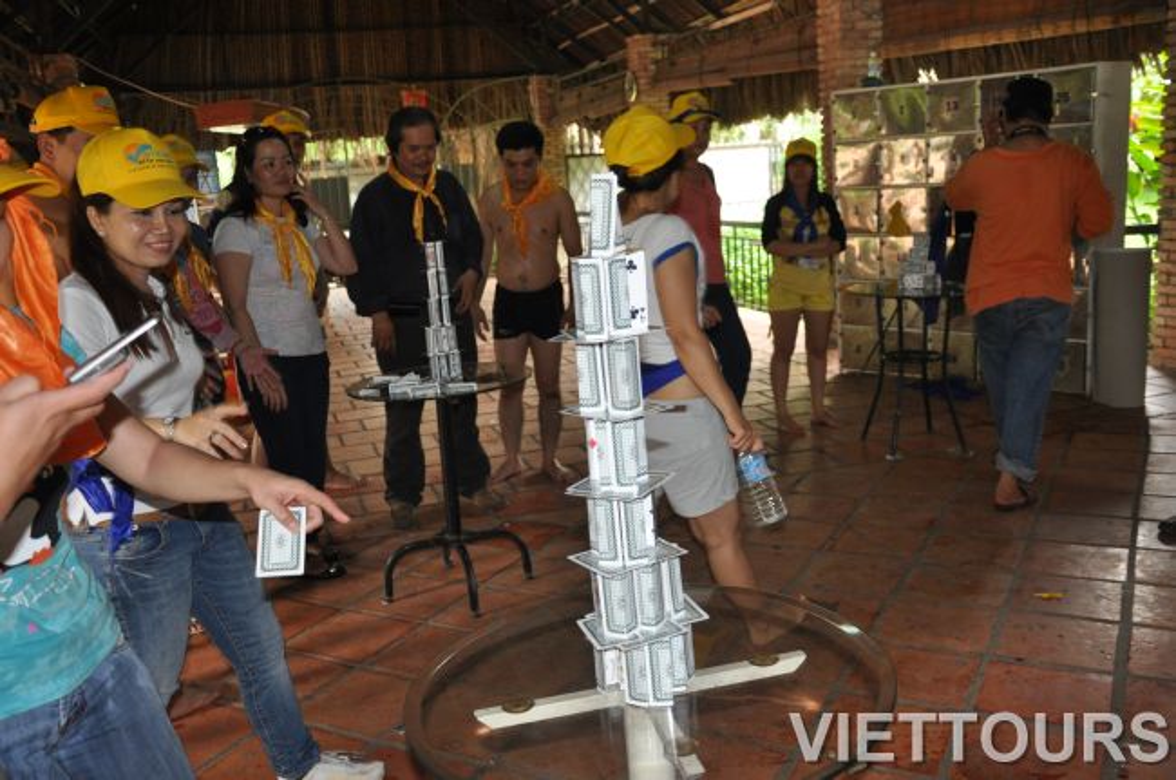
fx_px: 1076
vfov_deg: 39.8
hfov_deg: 57.3
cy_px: 390
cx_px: 588
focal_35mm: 33
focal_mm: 22
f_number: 3.8
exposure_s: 1/60
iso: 800
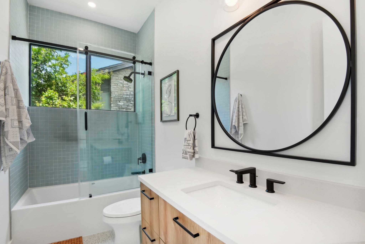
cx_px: 182
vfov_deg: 73.8
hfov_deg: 96.7
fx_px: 162
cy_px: 122
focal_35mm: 16
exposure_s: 1/50
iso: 400
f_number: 8
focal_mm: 16
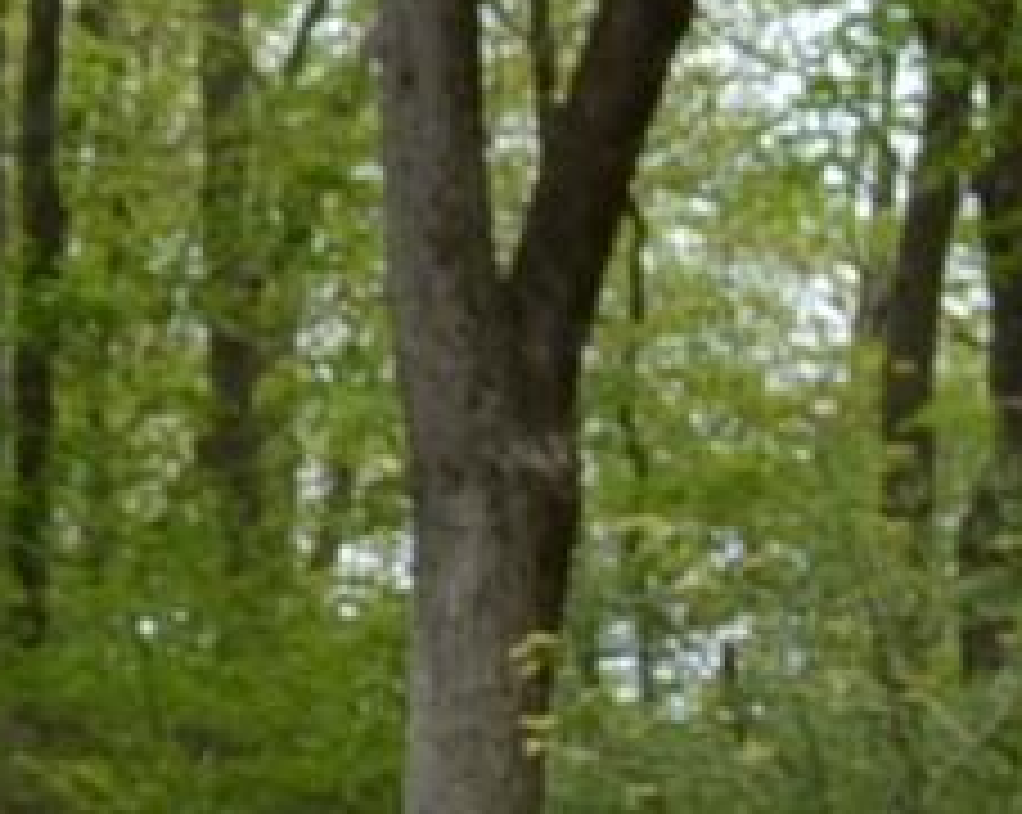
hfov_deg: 5.8
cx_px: -3147
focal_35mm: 280
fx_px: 8458
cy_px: 717
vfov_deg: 5.5
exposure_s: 1/160
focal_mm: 22
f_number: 6.3
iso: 100
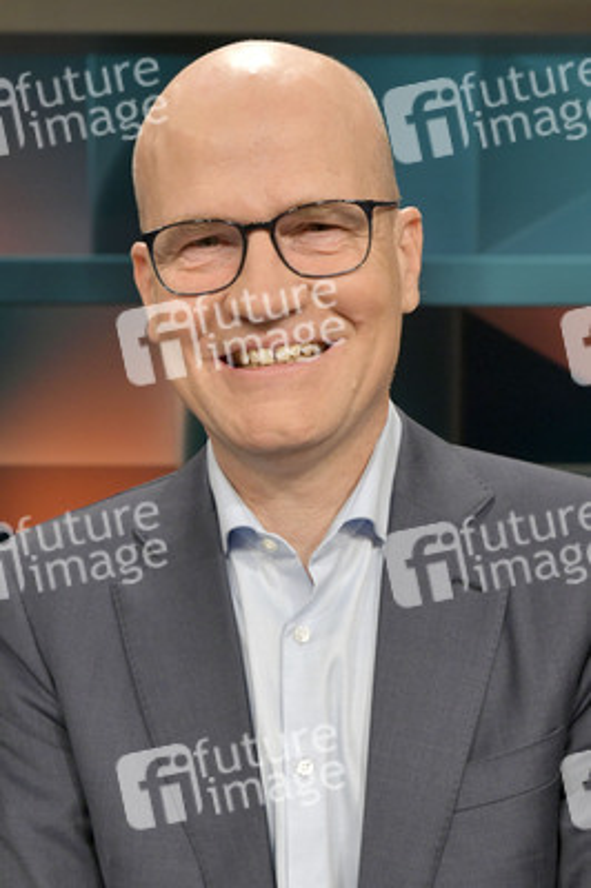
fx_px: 1184
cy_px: 444
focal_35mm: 48
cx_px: 296
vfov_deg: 41.1
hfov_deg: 28.0
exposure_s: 1/200
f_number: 6.3
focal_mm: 48
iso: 2500
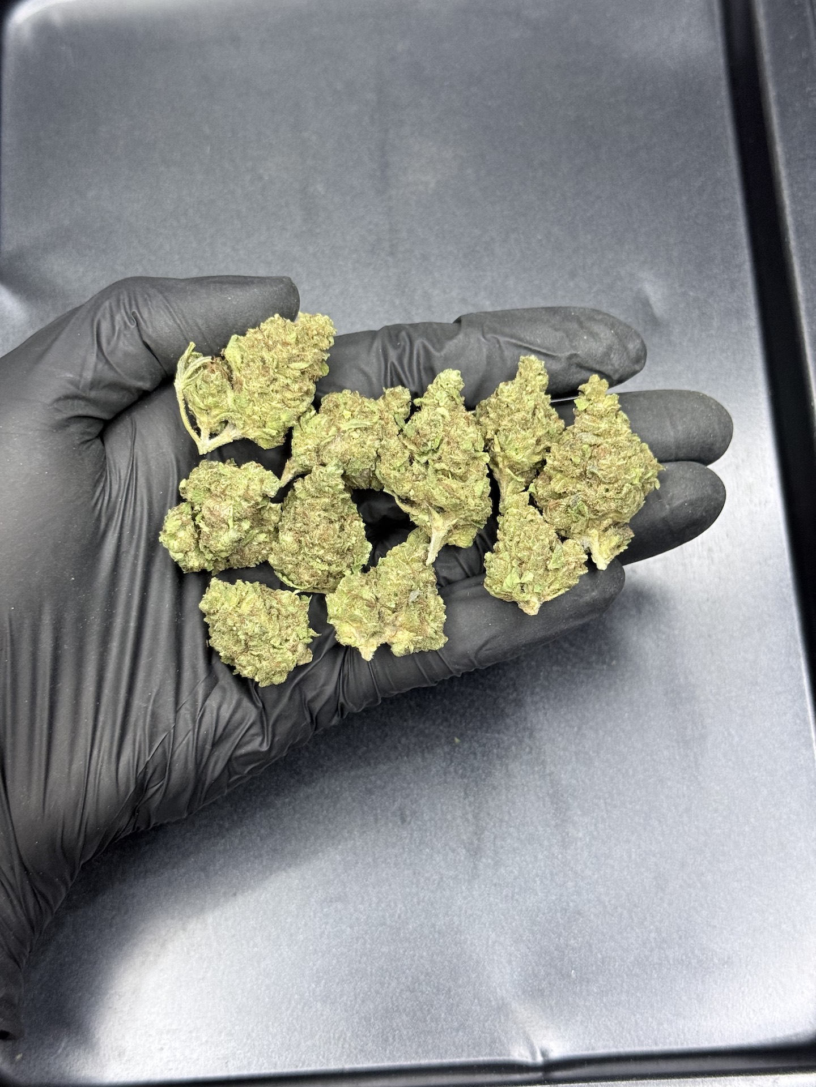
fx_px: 1509
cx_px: 408
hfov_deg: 30.3
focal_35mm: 48
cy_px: 544
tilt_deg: -72.2
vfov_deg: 39.7
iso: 160
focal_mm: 6.76
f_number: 1.78
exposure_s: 1/50
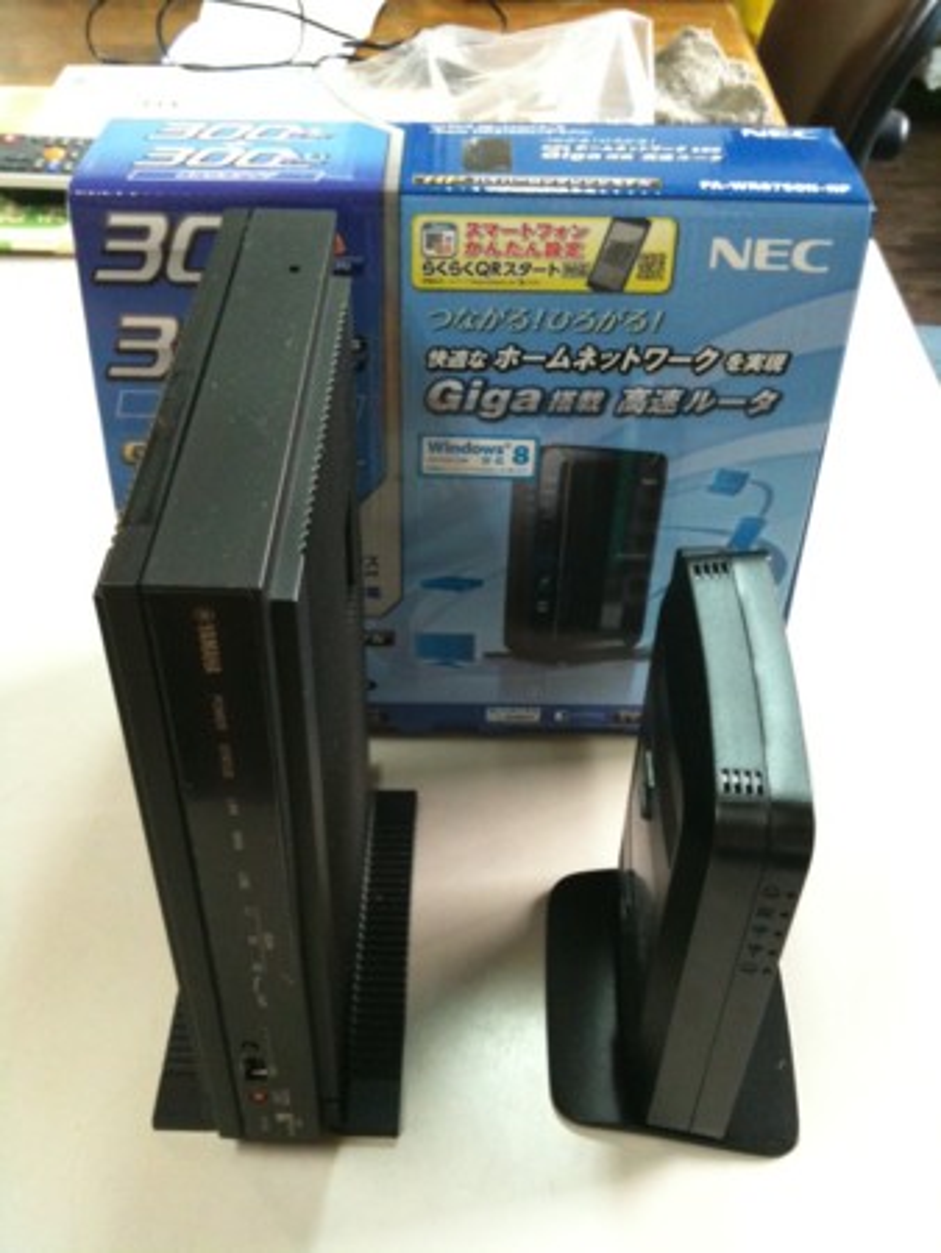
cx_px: 470
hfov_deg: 40.7
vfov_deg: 52.6
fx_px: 1267
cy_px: 626
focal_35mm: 35
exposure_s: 1/15
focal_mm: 3.85
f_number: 2.8
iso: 200
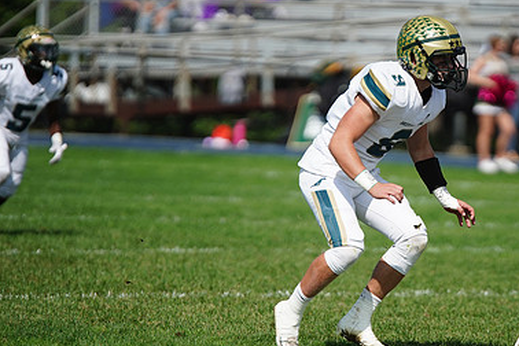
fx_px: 6631
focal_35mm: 460
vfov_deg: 3.0
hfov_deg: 4.5
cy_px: 152
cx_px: 353
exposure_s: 1/8000
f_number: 2.8
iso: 400
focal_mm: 300
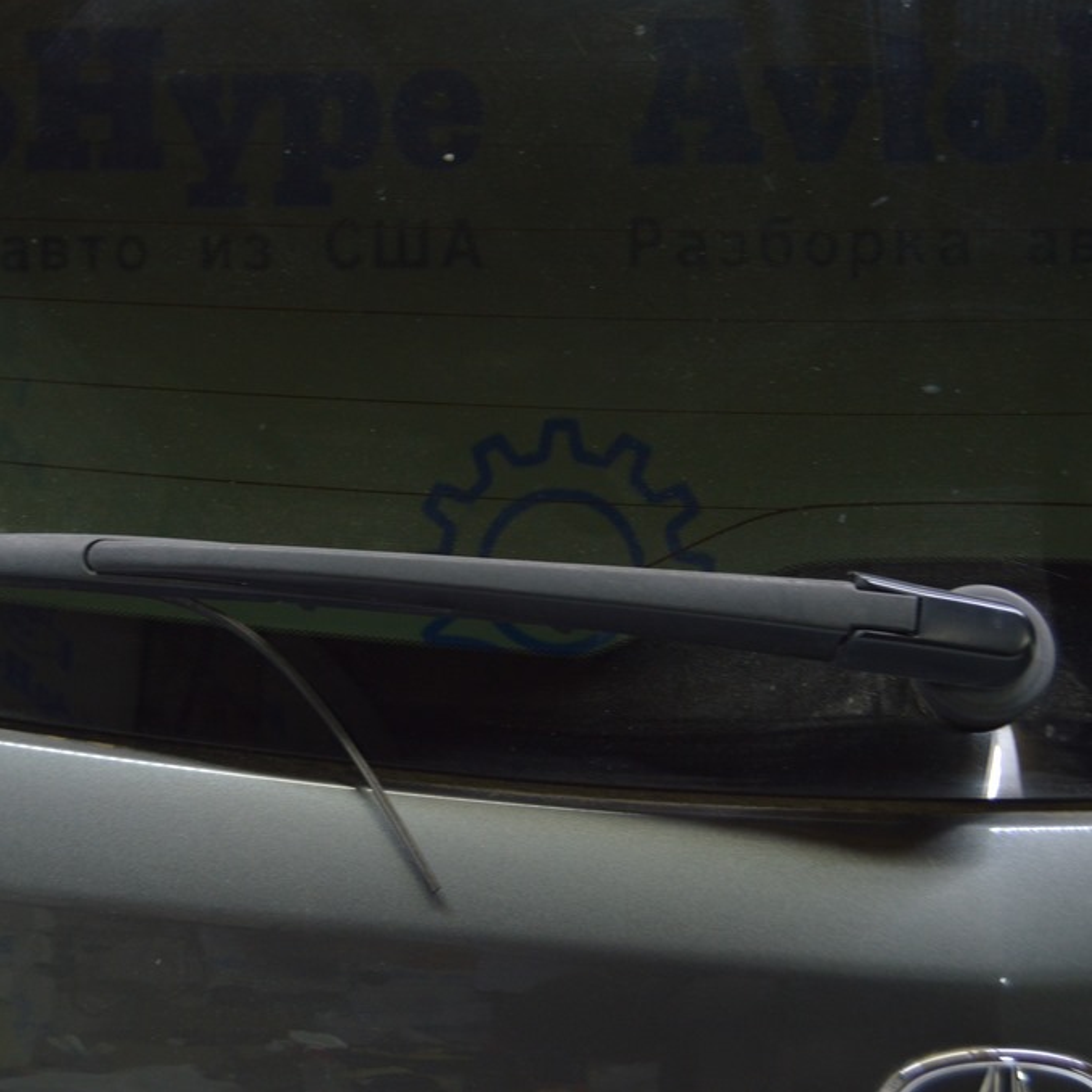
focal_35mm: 60
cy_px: 545
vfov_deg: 28.8
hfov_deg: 28.6
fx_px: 2129
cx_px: 383
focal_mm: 31
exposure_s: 1/20
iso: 400
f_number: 5.6
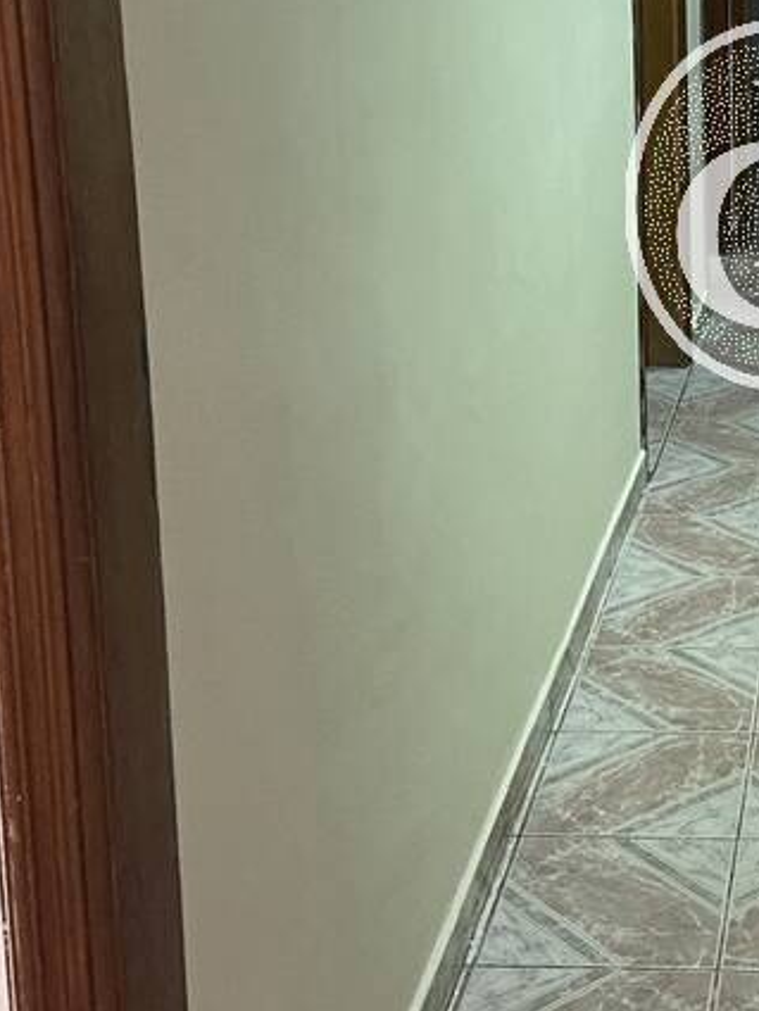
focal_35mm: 66
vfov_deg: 28.8
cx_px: 785
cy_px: 205
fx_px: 1929
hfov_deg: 21.4
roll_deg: -0.2
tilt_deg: -10.2
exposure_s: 1/40
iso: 400
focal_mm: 4.25
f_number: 1.8
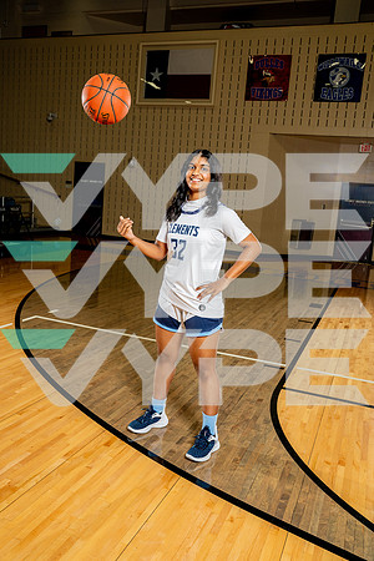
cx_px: 187
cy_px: 280
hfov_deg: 42.3
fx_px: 483
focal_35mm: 31
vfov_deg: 60.3
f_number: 5.6
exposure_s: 1/250
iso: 400
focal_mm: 31
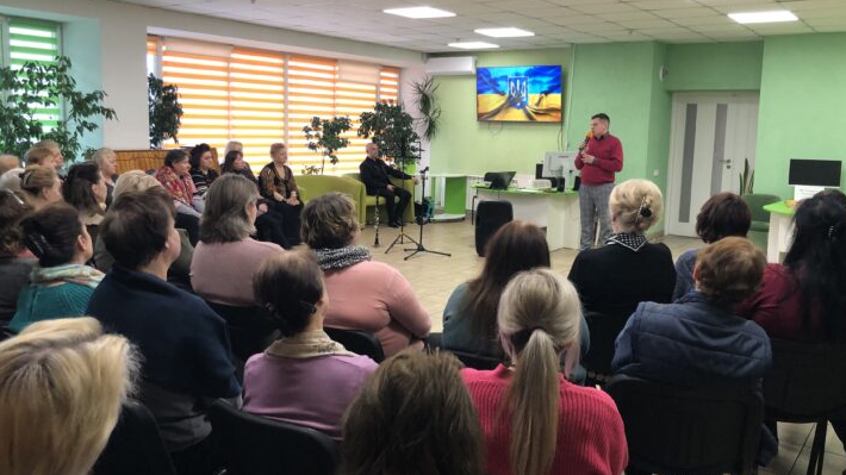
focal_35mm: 33
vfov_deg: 35.6
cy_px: 225
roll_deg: -1.1
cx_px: 431
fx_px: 740
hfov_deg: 59.5
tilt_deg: -7.8
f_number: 1.8
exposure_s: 1/15
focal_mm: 4
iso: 50
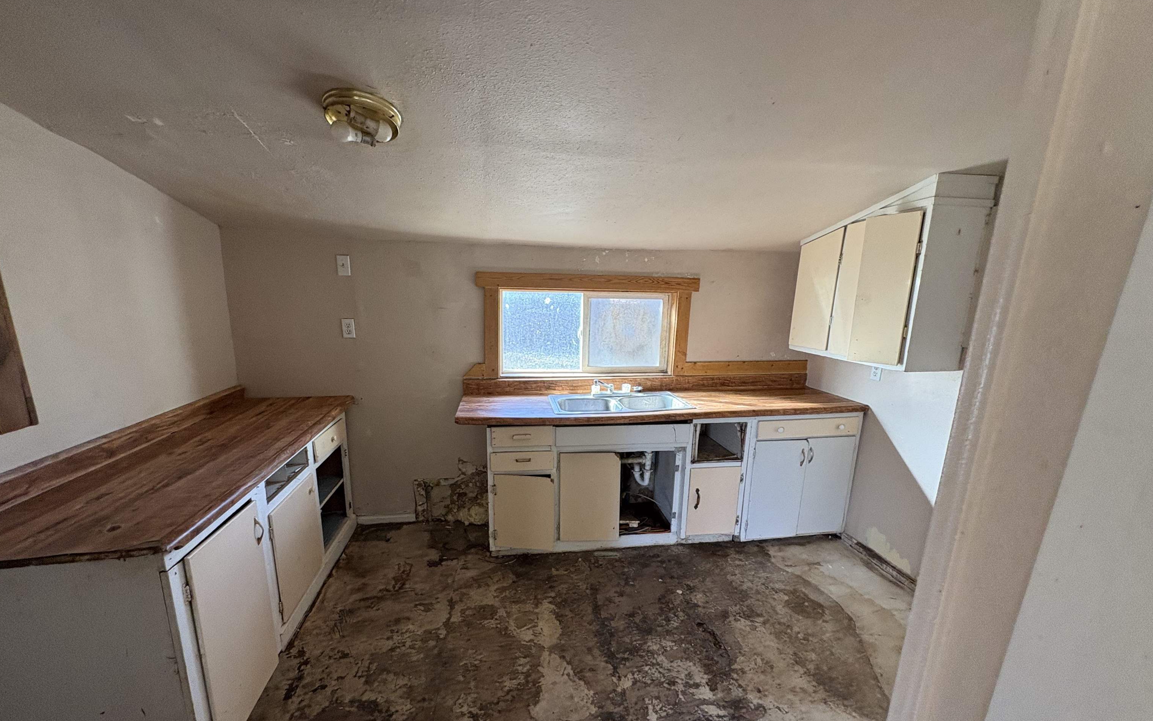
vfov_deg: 74.5
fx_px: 471
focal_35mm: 15
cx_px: 580
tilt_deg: -11.9
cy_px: 401
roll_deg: -0.5
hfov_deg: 101.5
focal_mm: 2.22
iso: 200
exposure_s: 1/99
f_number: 2.2
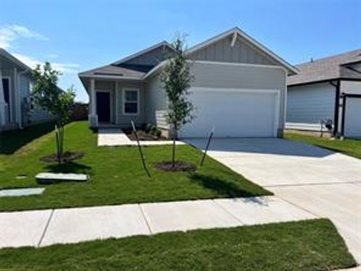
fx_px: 271
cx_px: 180
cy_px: 136
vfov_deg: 53.1
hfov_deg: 67.3
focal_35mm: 26
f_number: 1.5
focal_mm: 5.7
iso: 50
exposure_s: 1/6993
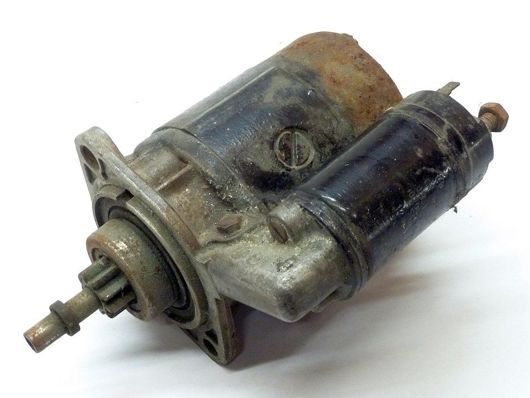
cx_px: 265
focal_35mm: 44
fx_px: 674
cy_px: 199
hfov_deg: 42.9
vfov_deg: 32.9
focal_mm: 7.3
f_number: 3.7
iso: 400
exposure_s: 1/15
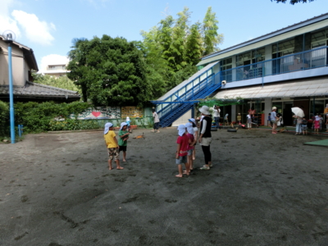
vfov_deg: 56.8
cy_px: 123
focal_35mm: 24
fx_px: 227
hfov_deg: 71.6
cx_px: 164
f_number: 3
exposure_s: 1/640
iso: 80
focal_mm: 4.24
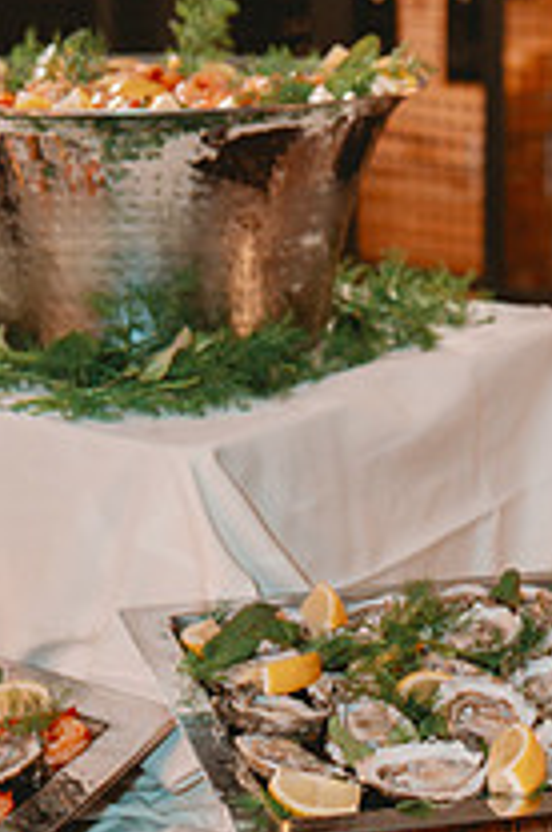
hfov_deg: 13.1
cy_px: 456
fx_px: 2400
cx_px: 434
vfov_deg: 19.7
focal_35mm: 104
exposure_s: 1/60
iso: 2000
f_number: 4
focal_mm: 48
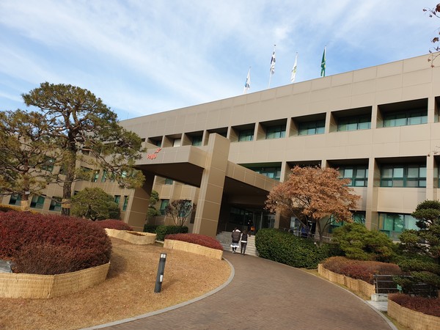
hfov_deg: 67.3
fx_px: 330
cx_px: 220
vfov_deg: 53.1
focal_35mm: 26
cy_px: 165
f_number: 2.4
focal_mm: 4.3
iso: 50
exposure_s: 1/781
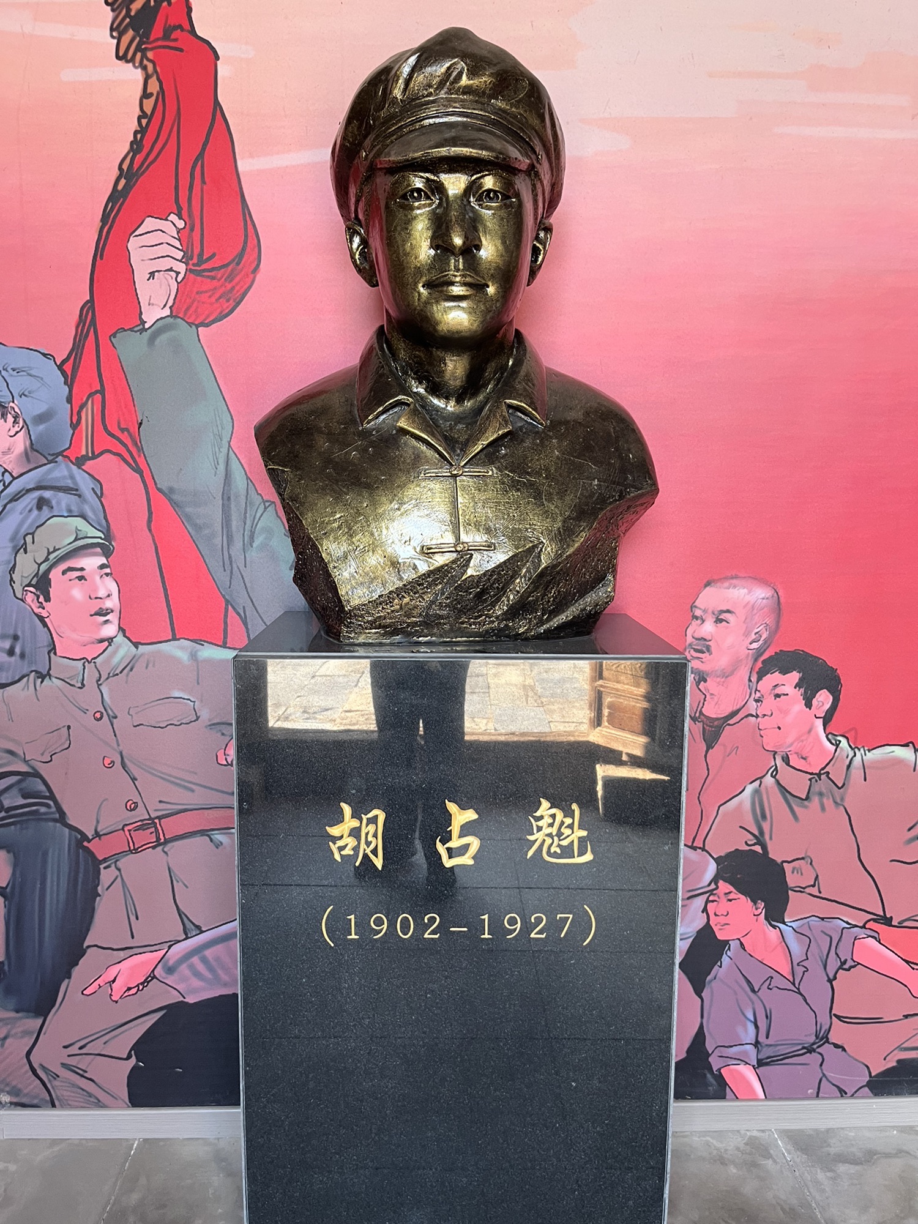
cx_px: 459
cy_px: 612
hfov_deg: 53.1
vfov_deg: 67.3
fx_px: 919
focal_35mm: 26
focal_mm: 5.1
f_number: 1.6
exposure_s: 1/90
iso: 125
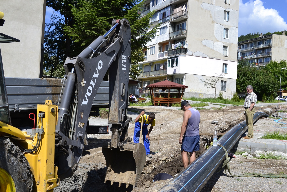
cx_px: 144
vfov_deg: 34.2
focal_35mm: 39
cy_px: 96
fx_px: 311
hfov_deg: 49.6
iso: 400
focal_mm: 26
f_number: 11
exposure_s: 1/500
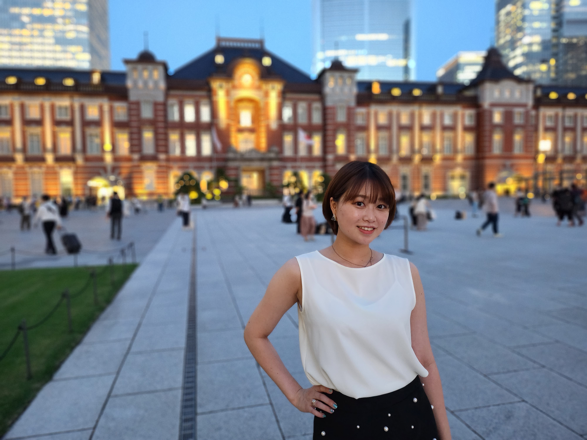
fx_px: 407
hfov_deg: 71.6
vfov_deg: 56.8
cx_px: 294
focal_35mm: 24
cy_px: 220
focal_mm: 5
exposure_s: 1/25
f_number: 1.8
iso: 1000
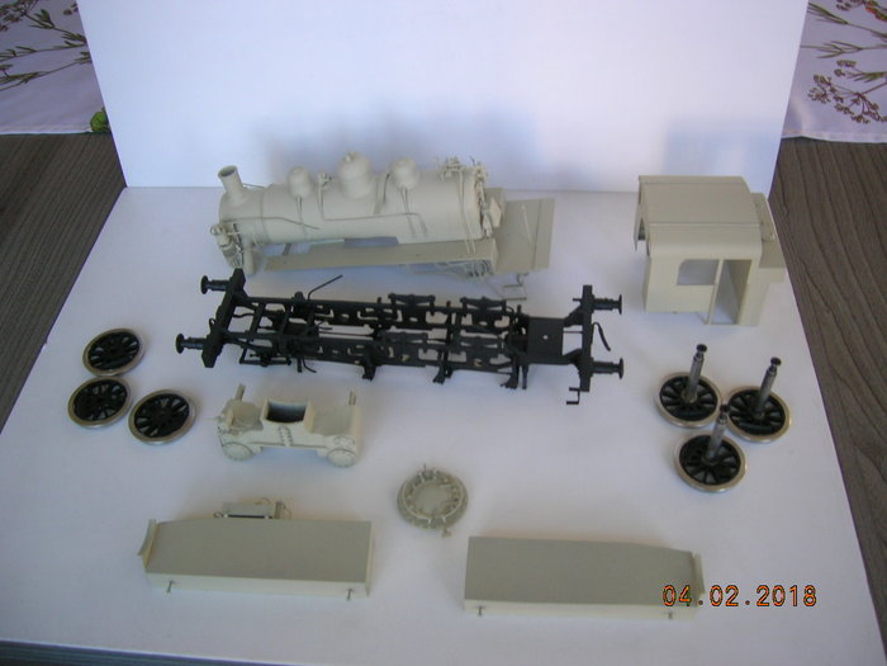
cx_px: 444
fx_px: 871
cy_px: 333
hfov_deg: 54.0
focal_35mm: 34
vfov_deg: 41.8
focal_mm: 5.7
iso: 50
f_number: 2.9
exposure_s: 1/39.6
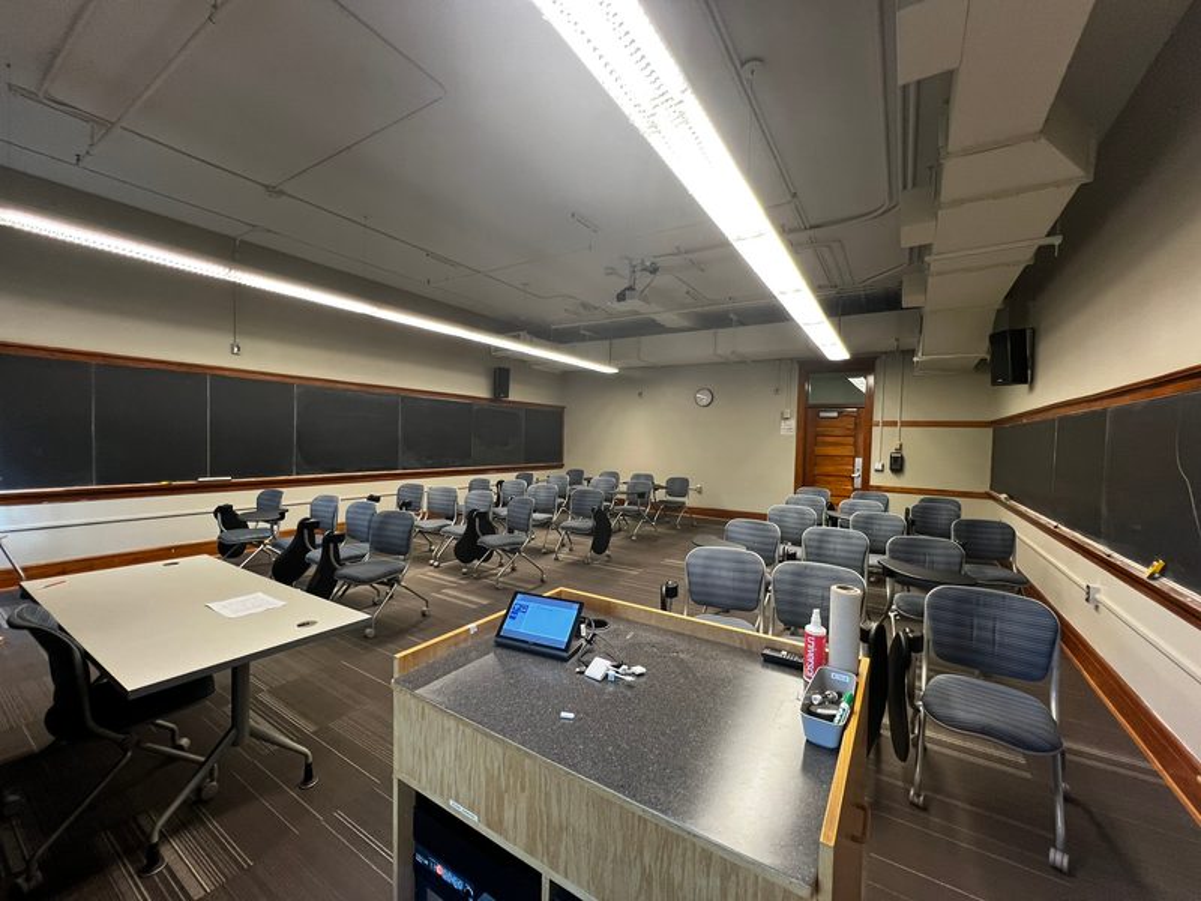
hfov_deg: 106.2
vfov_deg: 89.9
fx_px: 451
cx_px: 600
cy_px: 450
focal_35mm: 13
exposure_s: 1/60
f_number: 1.8
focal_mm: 1.57
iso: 200
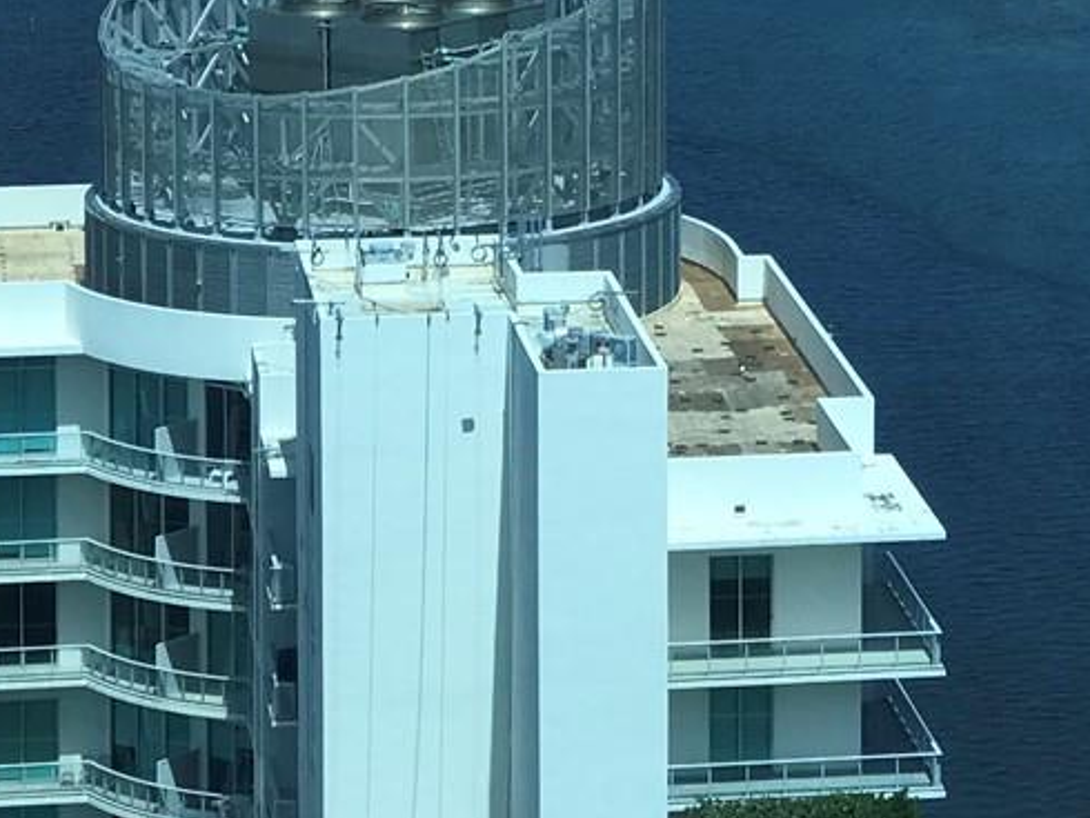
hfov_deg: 10.6
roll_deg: -0.4
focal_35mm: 186
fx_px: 5860
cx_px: 970
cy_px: -427
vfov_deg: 7.8
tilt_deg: -6.4
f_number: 2.8
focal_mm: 6.6
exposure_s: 1/567
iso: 20
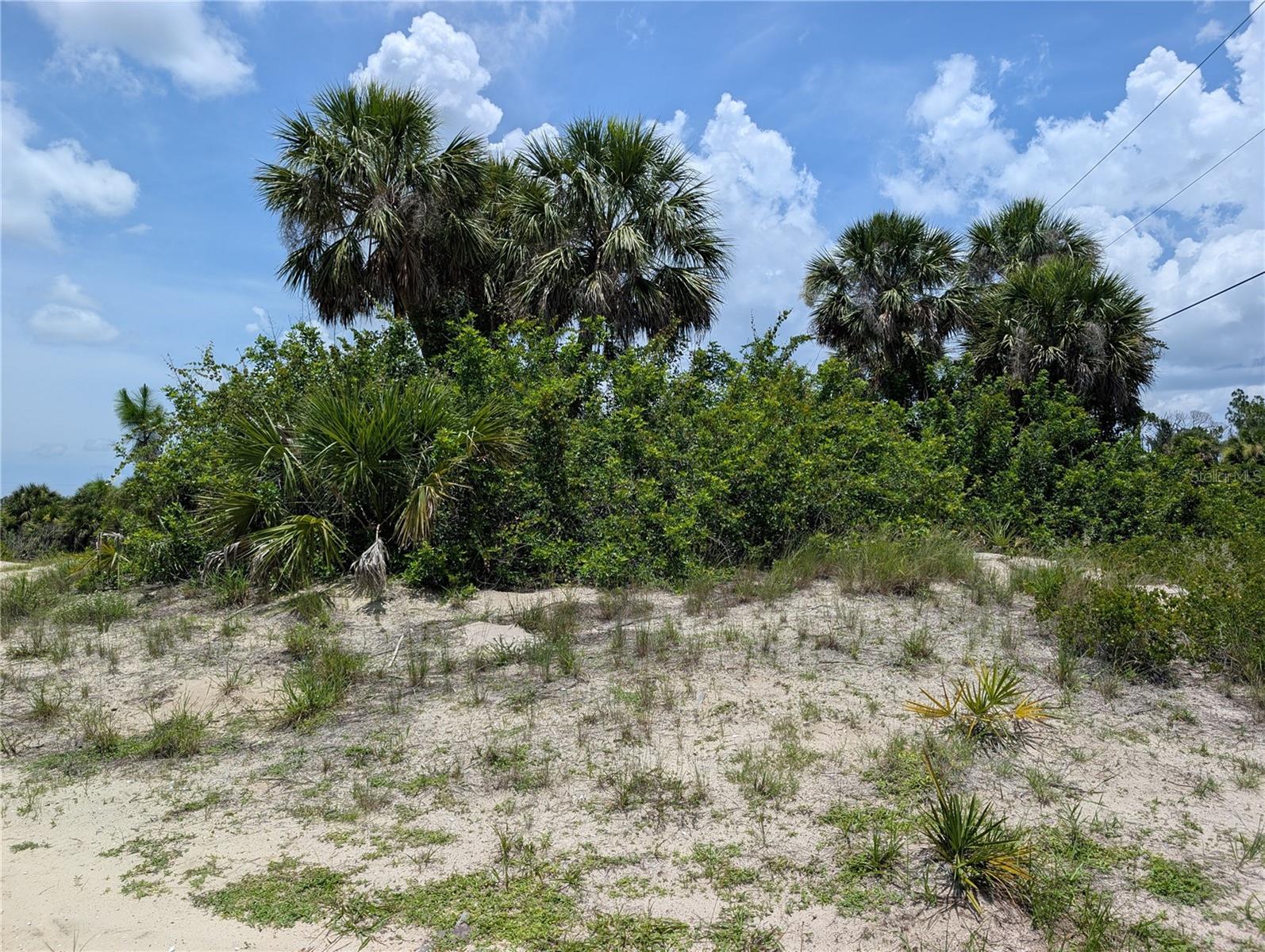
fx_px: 878
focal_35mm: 24
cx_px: 632
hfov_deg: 71.5
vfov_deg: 56.9
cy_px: 476
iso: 19
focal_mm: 6.9
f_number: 1.68
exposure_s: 1/1745
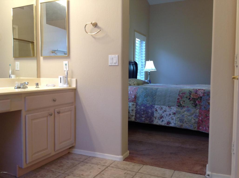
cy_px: 89
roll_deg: -0.5
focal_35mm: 35
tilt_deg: -3.3
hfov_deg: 52.7
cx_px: 120
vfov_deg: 40.6
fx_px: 241
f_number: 2.4
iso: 50
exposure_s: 1/15
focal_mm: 4.28
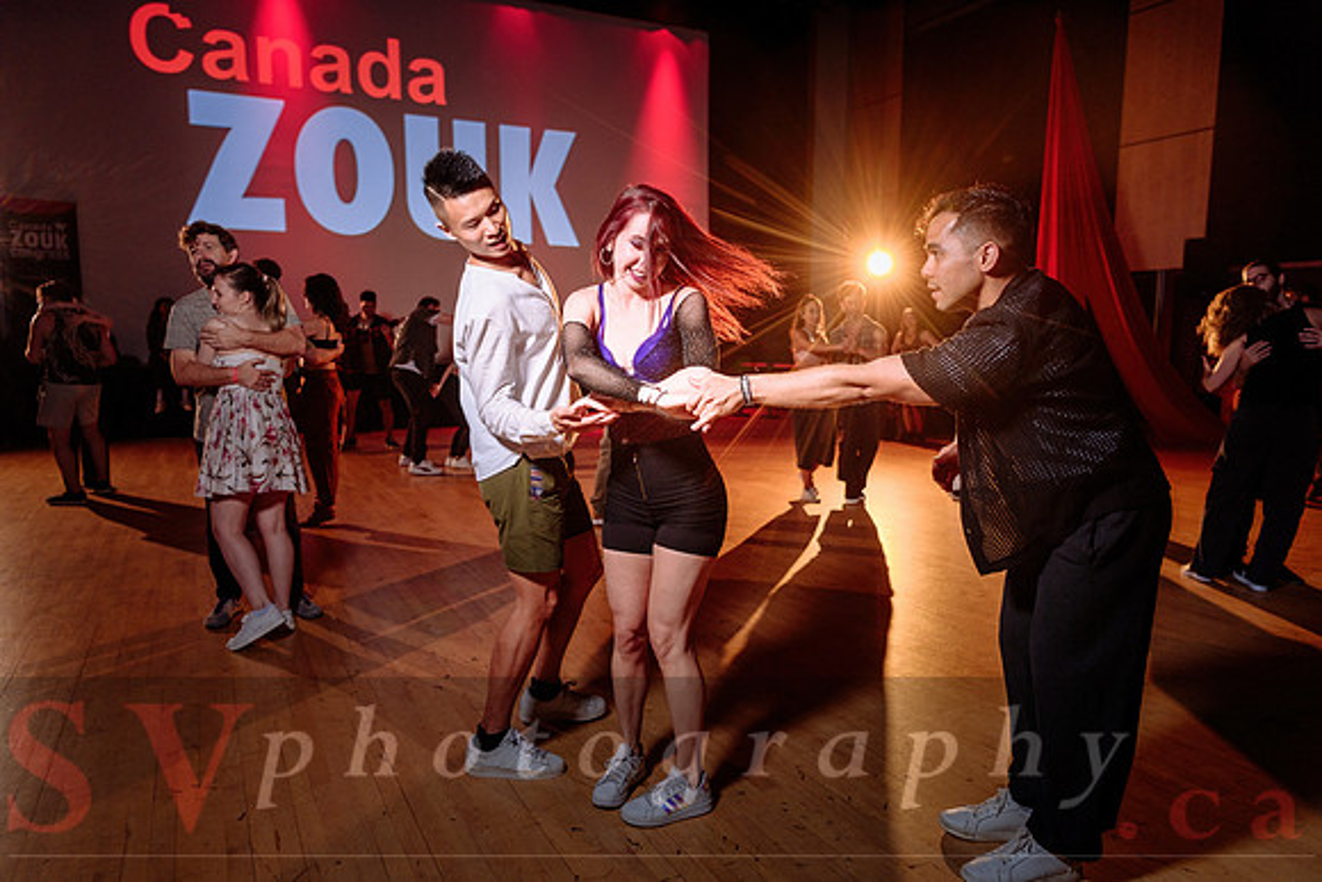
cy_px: 449
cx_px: 650
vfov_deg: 52.2
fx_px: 900
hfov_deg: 72.6
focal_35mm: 25
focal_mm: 24
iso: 800
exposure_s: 1/60
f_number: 2.8
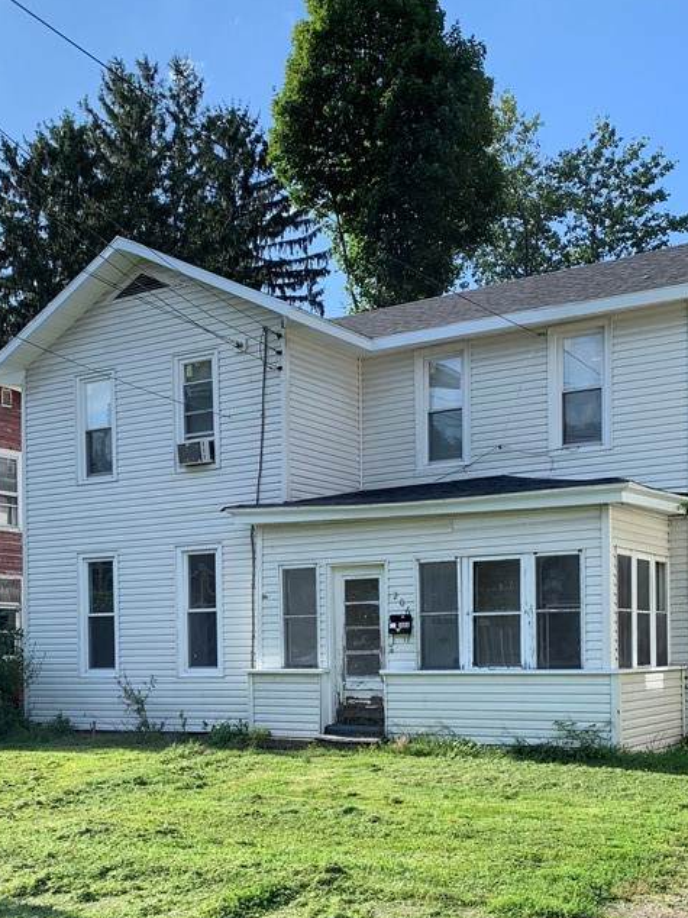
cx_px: 332
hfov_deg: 34.3
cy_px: 662
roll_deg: +1.0
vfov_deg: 43.7
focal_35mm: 42
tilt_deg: +0.6
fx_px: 1114
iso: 25
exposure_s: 1/1088
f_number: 1.8
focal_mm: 4.25
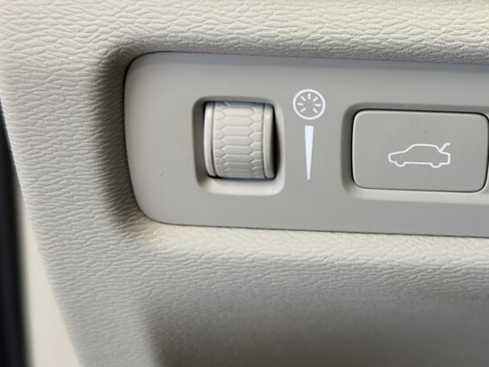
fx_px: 1272
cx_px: 439
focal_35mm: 90
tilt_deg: -14.9
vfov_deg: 16.4
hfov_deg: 21.3
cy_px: 151
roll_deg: +0.0
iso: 125
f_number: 1.78
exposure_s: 1/50
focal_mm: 6.76
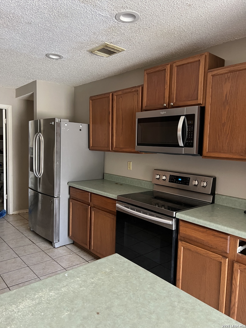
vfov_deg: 67.3
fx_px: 246
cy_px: 164
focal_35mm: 26
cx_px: 123
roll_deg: -2.0
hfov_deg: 53.1
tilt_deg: -4.1
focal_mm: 5.7
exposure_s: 1/60
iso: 250
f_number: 1.5
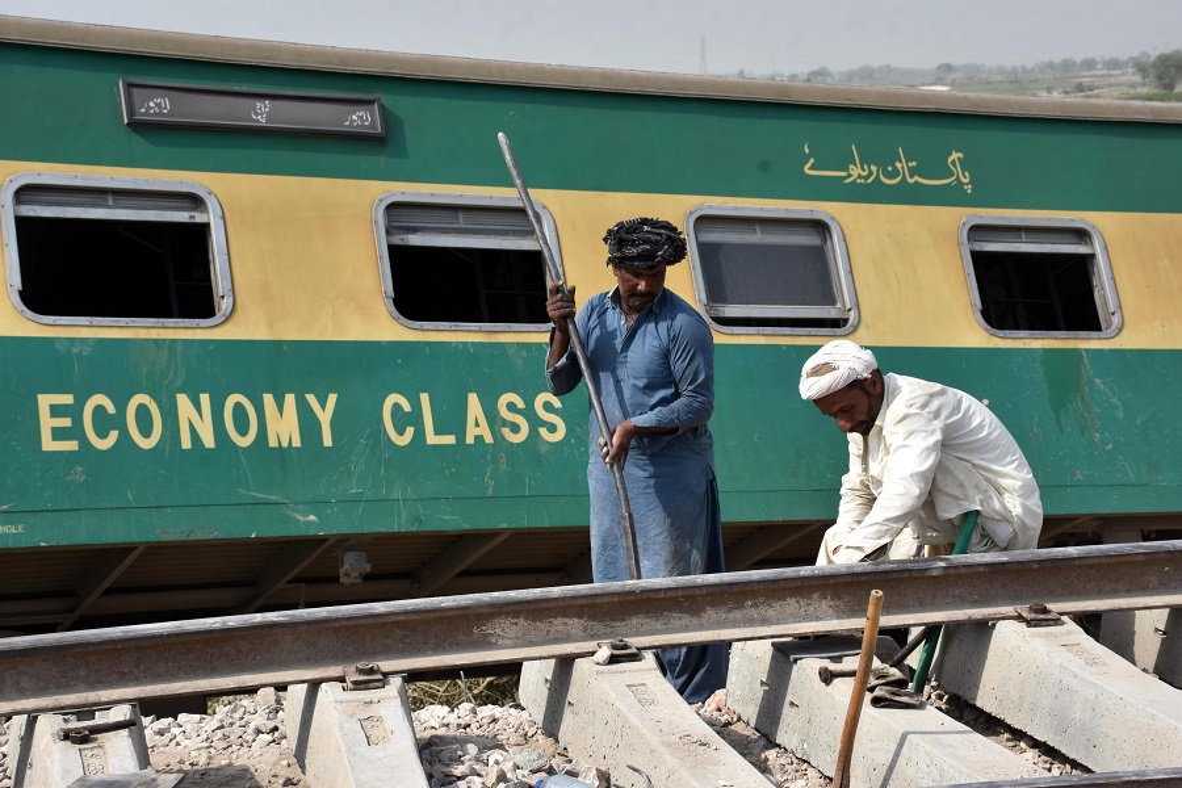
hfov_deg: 29.9
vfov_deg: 20.2
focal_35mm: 68
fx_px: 2216
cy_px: 394
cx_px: 591
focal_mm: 45
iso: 400
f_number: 11
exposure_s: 1/500
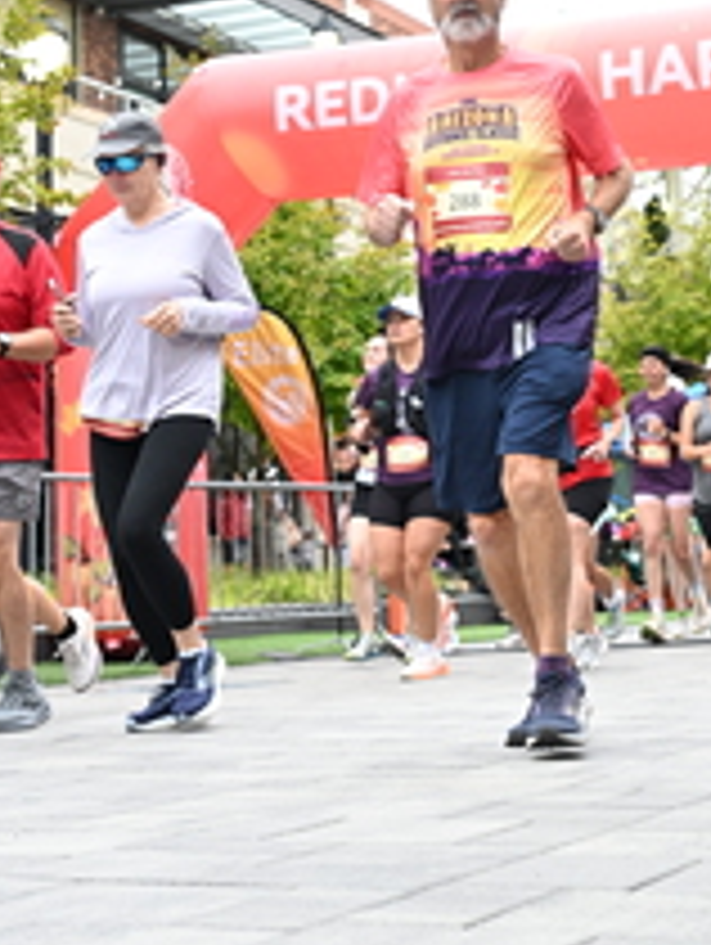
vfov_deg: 24.4
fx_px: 2166
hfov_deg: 18.6
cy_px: 266
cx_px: 475
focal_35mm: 79
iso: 2000
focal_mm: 31.5
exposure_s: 1/640
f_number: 4
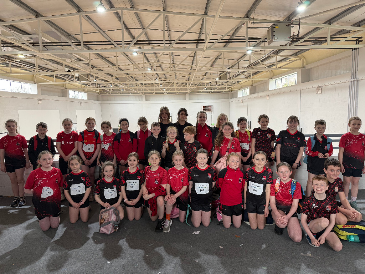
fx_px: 253
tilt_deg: -6.5
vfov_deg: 56.8
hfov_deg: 71.6
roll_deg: +1.1
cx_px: 182
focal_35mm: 24
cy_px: 137
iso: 160
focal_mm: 6.76
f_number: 1.78
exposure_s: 1/100
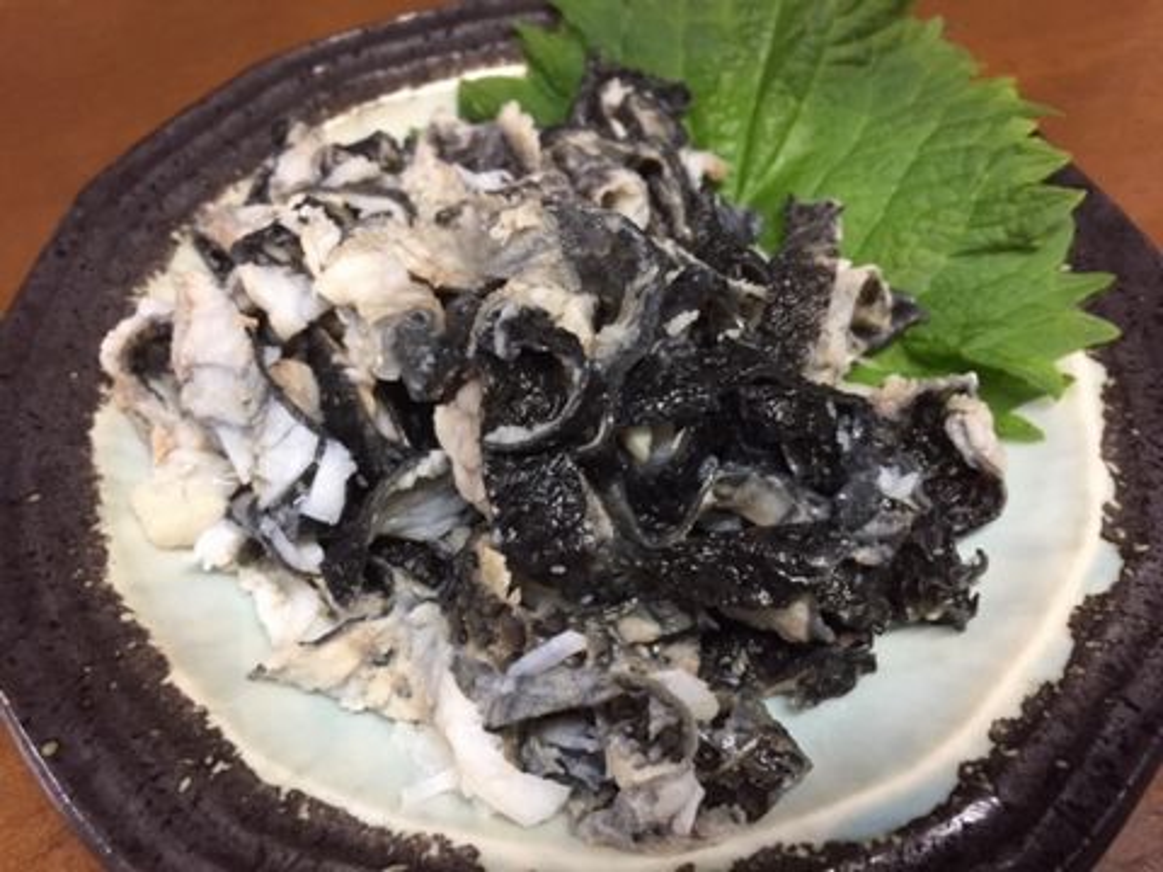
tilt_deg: -54.8
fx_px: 974
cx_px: 582
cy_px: 436
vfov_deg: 48.2
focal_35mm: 29
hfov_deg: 61.7
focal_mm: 4.15
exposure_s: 1/30
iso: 160
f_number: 2.2
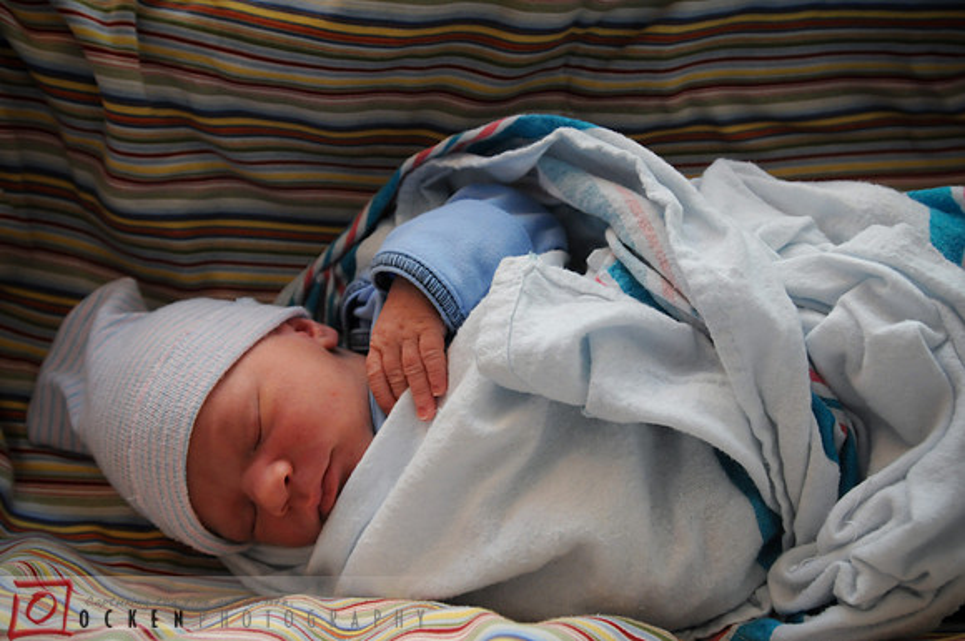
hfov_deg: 62.0
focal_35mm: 30
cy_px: 320
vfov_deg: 43.5
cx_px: 482
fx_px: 803
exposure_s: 1/40
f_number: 4
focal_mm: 20
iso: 800
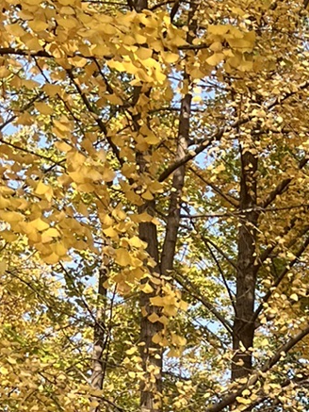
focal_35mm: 119
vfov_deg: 15.3
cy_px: 621
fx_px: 1416
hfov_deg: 11.4
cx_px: 582
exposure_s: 1/1225
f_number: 1.6
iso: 50
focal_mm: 5.1
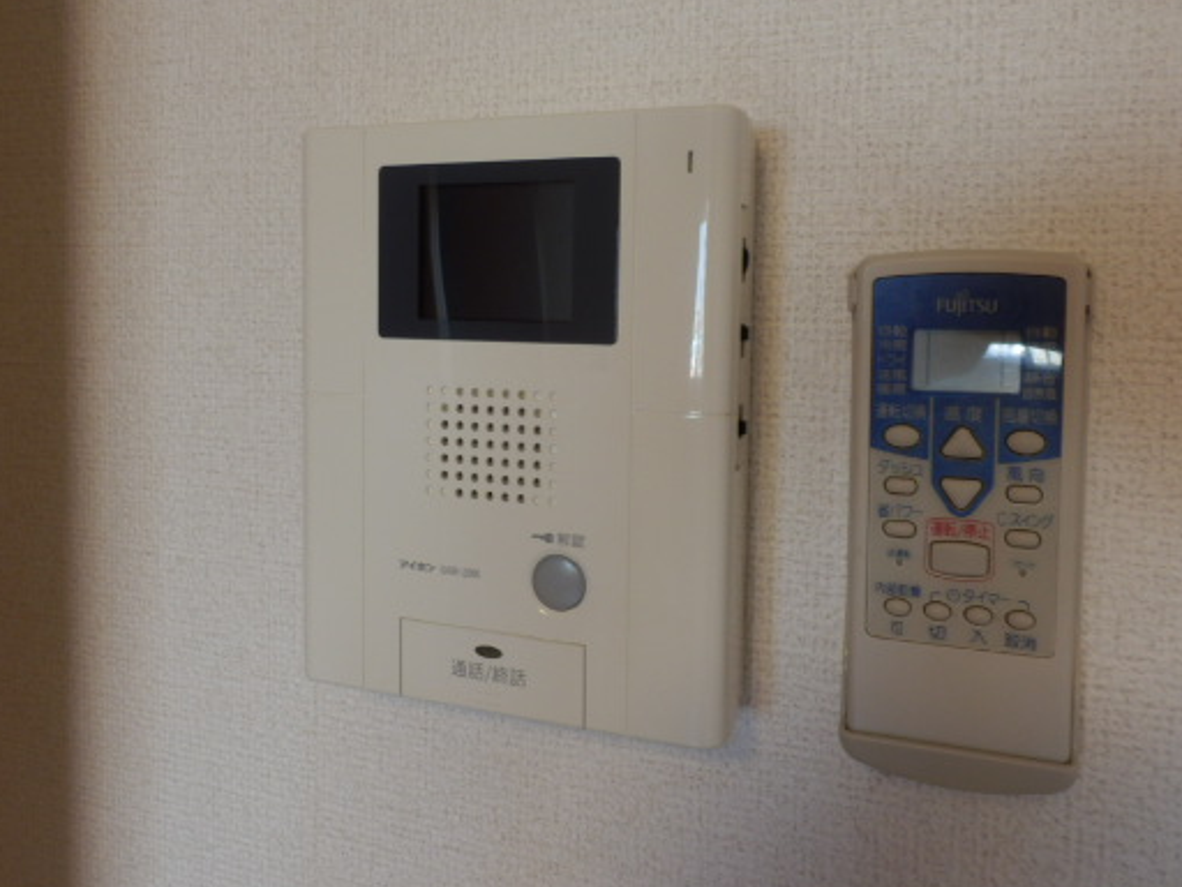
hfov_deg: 60.0
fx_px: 1024
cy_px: 360
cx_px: 575
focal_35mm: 30
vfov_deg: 46.6
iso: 100
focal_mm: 4.2
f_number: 3
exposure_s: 1/30
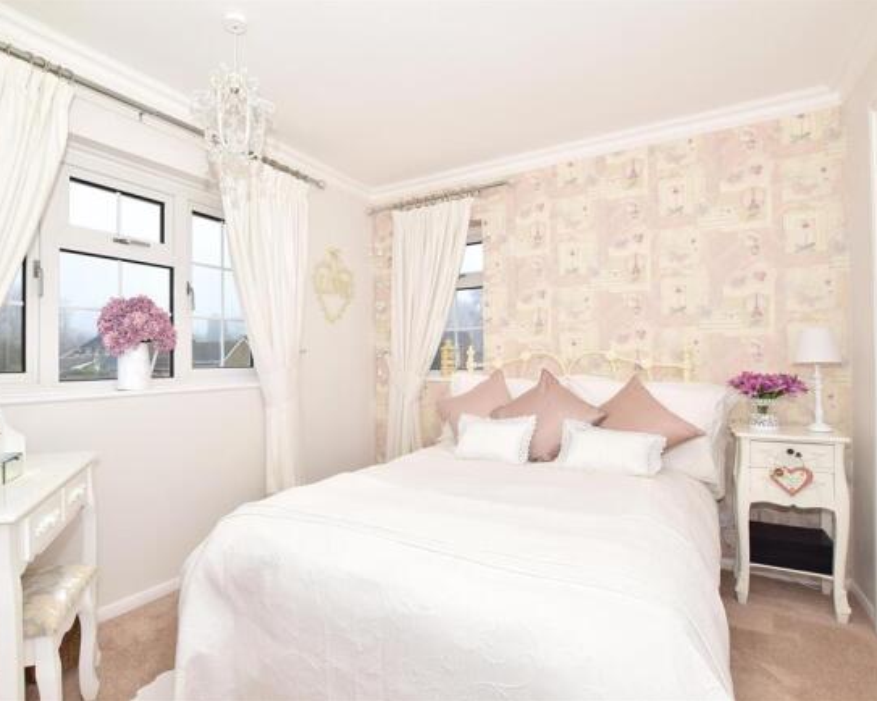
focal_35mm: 17
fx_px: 441
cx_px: 389
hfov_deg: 89.3
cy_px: 350
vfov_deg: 76.9
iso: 400
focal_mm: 10
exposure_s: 1/125
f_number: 7.1
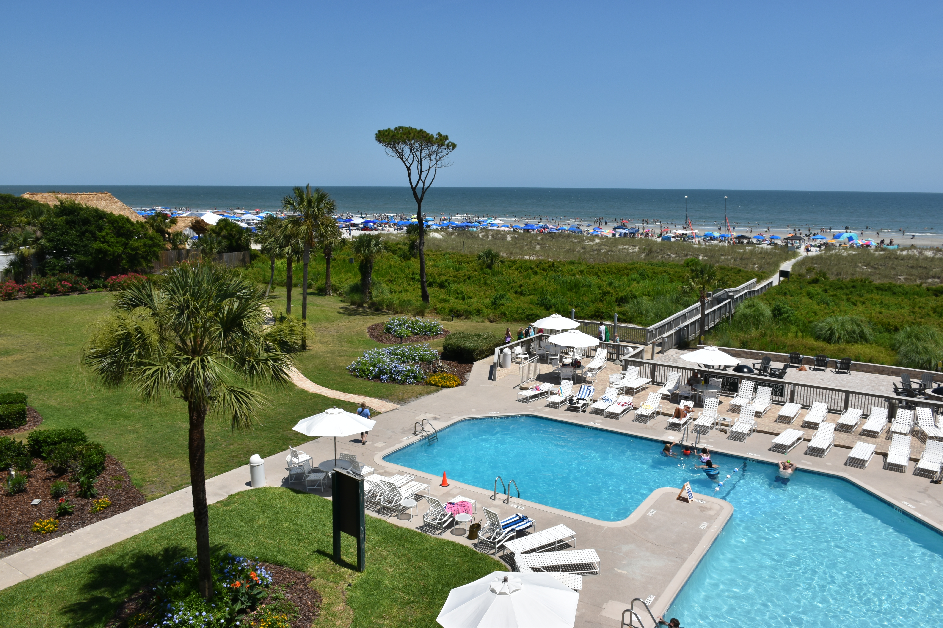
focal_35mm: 27
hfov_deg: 67.4
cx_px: 472
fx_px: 707
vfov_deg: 47.9
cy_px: 314
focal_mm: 18
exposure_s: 1/200
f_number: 11
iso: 100
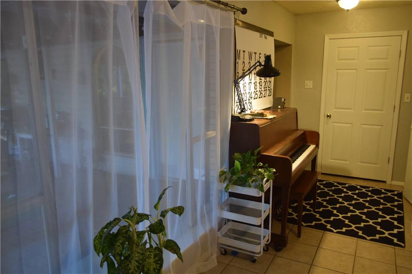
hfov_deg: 67.4
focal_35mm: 27
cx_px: 206
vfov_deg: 47.9
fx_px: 309
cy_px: 137
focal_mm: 18
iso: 1800
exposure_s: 1/60
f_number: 3.5
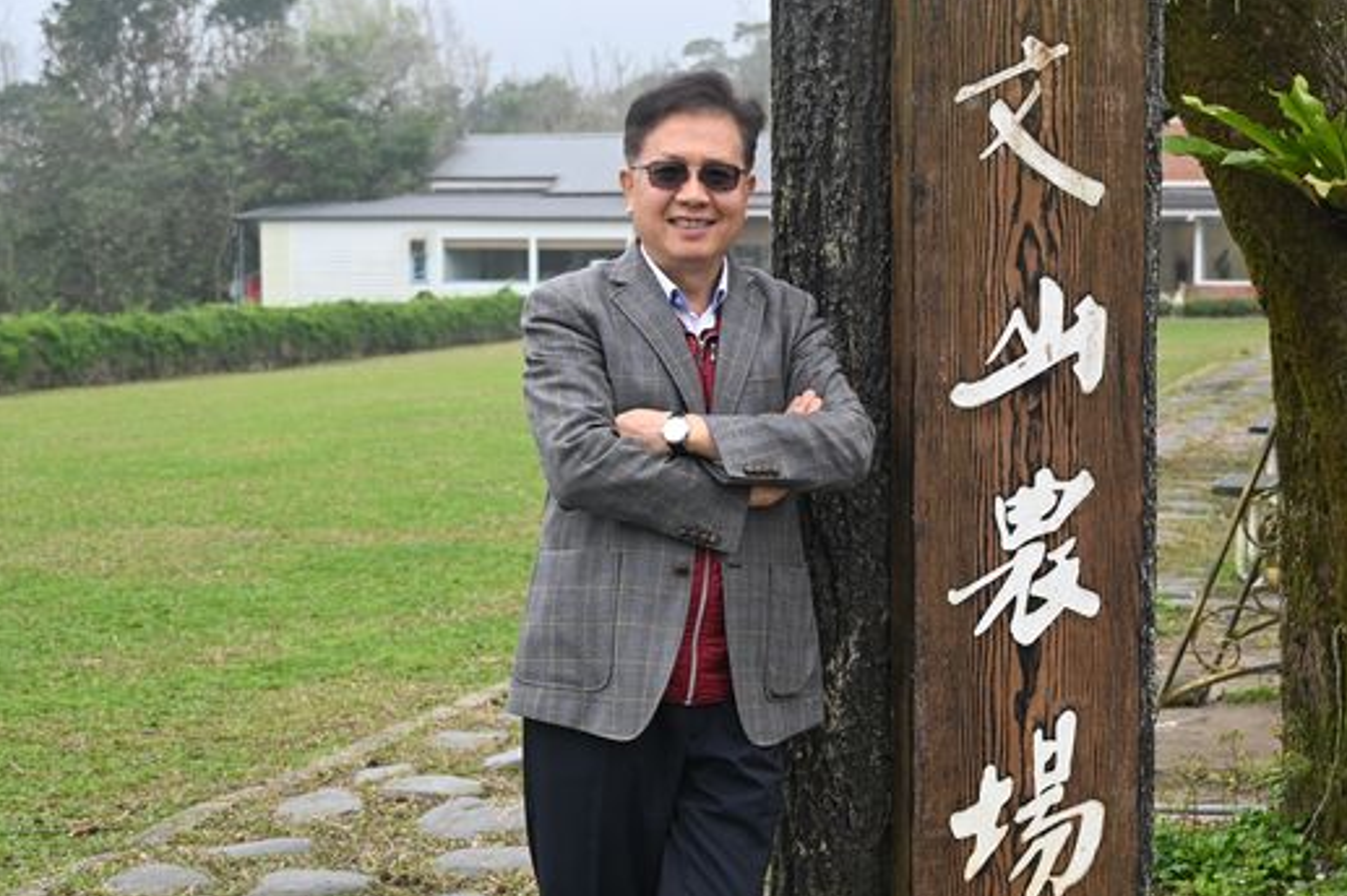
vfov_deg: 15.9
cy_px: 521
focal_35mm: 86
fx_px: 3204
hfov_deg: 23.7
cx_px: 748
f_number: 4.5
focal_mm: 41
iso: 100
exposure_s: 1/160
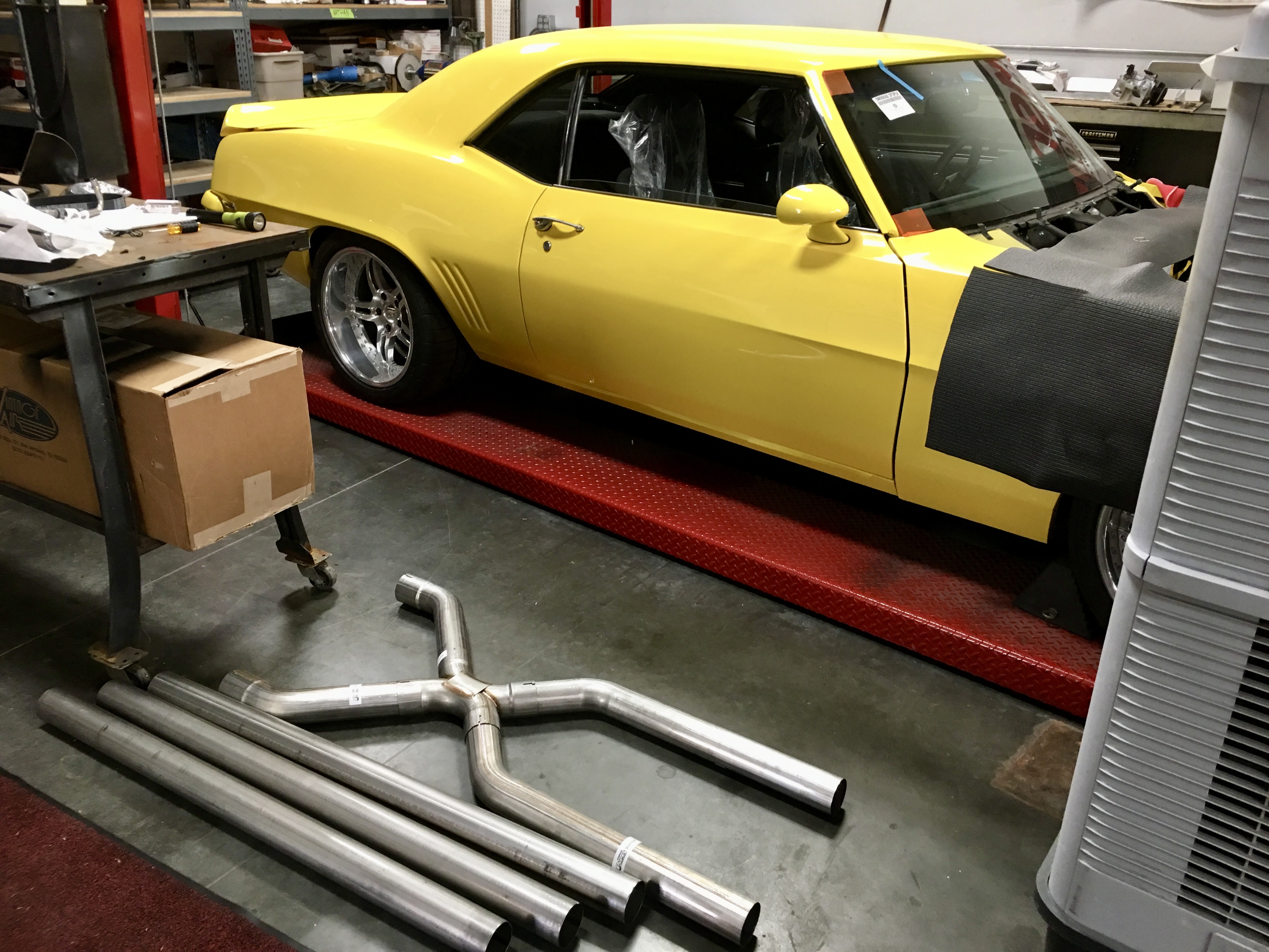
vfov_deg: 48.2
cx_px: 634
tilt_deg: -22.6
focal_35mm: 29
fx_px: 1063
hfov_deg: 61.7
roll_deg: -1.6
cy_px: 476
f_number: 2.2
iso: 64
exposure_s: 1/15
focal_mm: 4.15
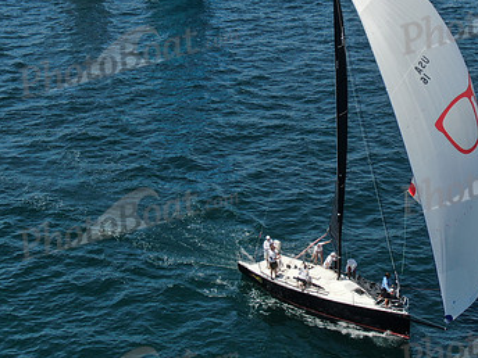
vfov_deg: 18.2
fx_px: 1119
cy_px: 117
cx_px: 321
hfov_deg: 24.0
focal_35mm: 81
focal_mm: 8.6
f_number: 3.8
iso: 100
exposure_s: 1/1000
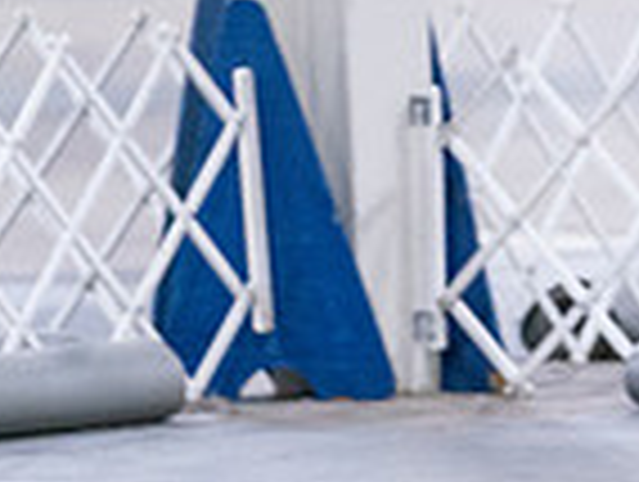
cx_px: 1053
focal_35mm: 670
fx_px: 12389
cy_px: -11
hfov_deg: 2.9
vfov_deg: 2.2
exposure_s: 1/250
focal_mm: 171
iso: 6400
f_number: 2.8
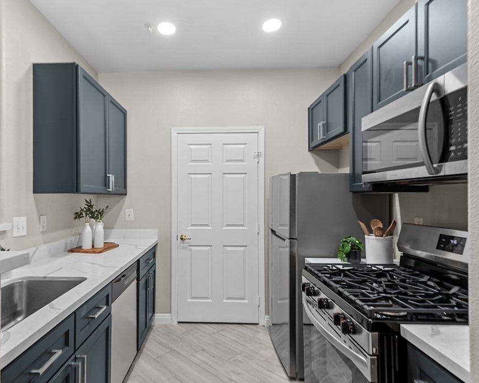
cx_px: 201
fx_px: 269
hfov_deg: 82.6
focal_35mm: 19
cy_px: 194
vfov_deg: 70.8
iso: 100
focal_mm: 16
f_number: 8
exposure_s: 1/2
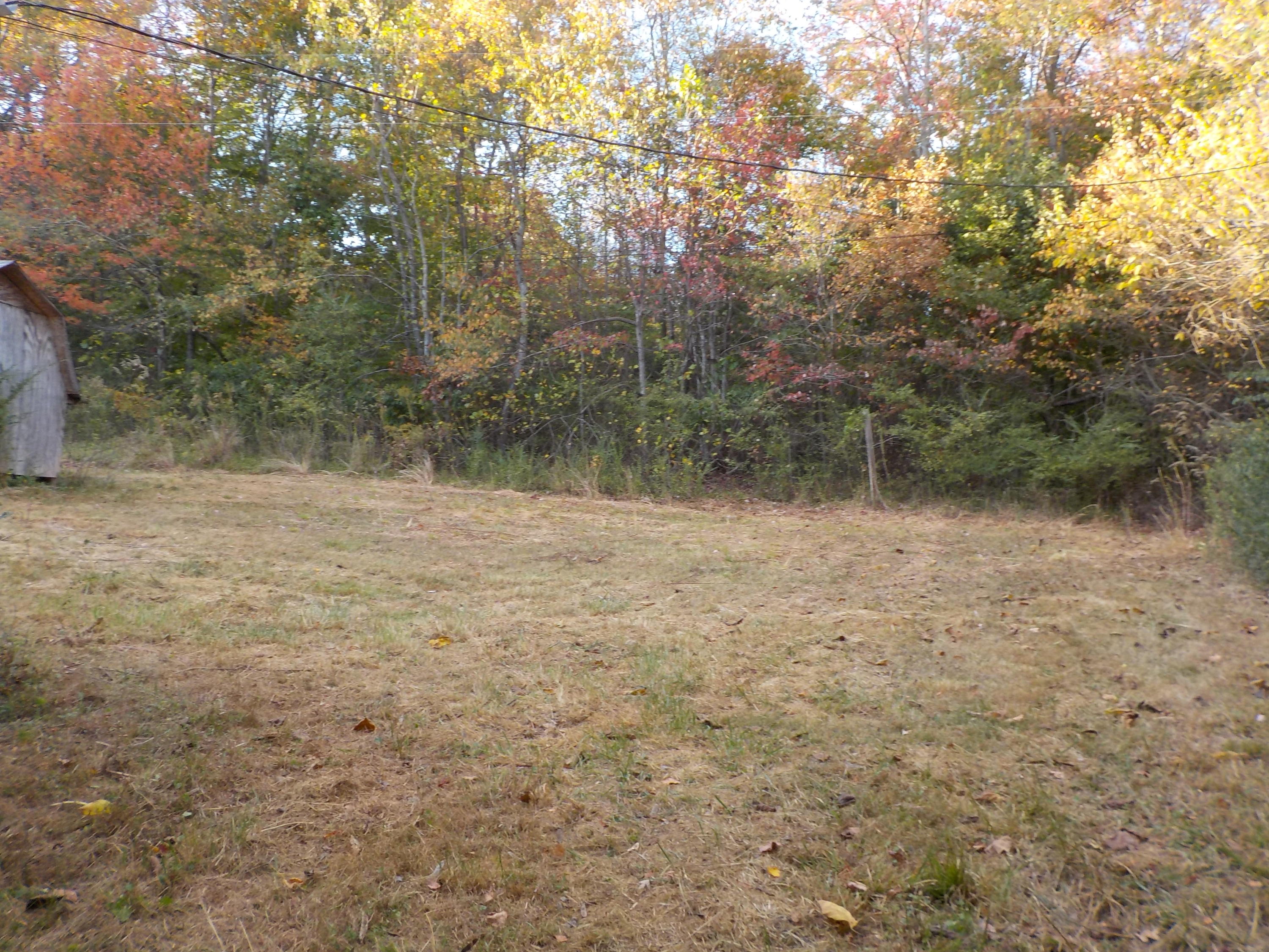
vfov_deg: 46.8
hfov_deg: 60.0
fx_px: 1100
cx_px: 634
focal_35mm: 30
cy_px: 476
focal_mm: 4.1
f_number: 3.3
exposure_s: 1/100
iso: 125
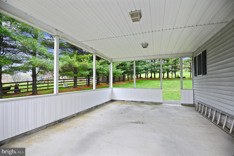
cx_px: 117
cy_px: 78
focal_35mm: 16
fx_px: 104
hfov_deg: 96.8
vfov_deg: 73.7
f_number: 5
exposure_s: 1/250
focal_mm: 16
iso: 200
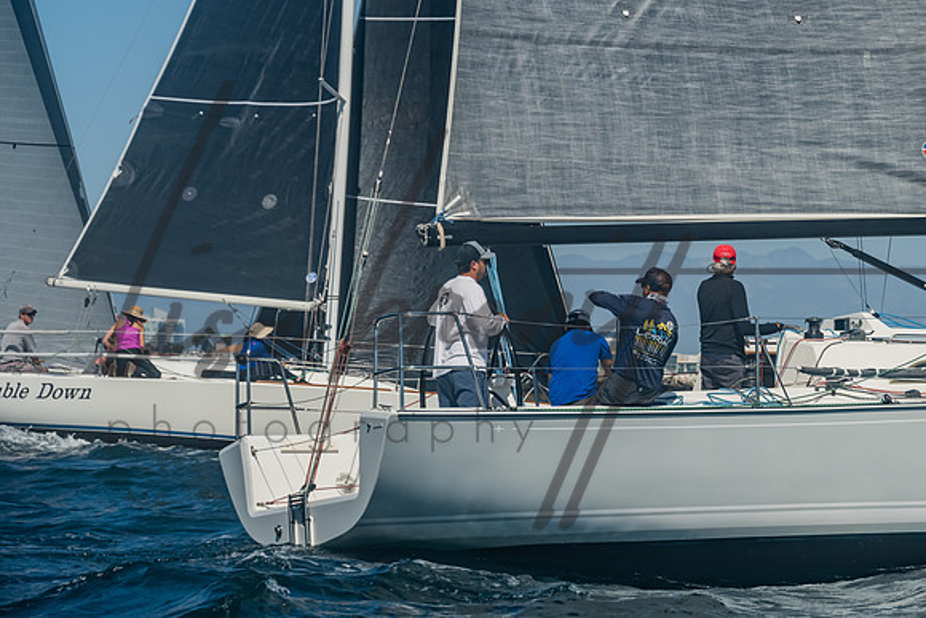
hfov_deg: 13.7
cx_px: 701
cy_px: 257
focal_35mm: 150
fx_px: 3850
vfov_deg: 9.2
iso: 160
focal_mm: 97
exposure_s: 1/1000
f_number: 6.3
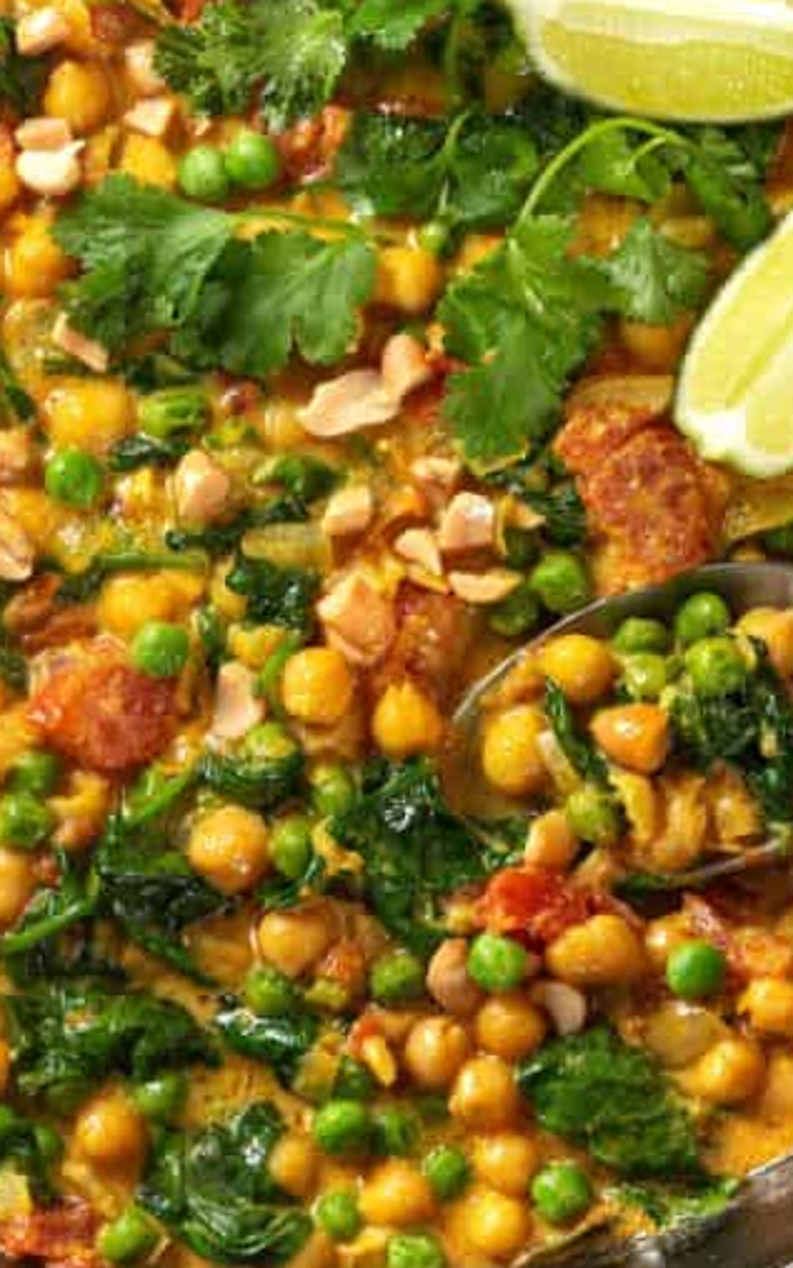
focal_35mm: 215
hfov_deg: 6.1
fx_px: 7432
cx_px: 553
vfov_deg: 9.7
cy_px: 350
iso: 100
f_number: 14
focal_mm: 105
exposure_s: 1/125
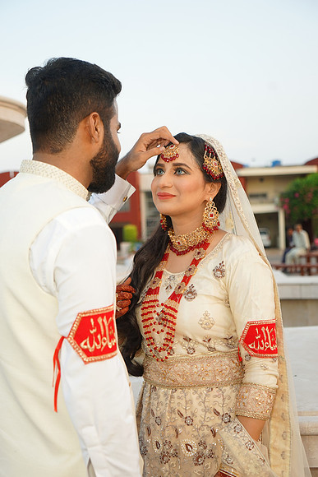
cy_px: 238
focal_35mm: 46
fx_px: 609
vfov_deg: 42.7
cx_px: 159
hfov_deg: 29.3
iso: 400
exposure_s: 1/200
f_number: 4
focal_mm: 46
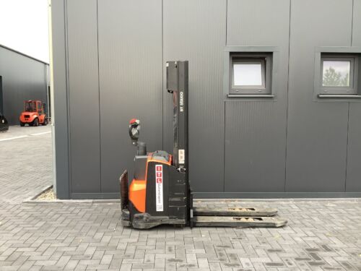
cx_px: 180
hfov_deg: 58.4
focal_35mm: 31
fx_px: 323
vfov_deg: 45.4
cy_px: 136
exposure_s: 1/60
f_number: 2.4
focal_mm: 3.3
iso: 64
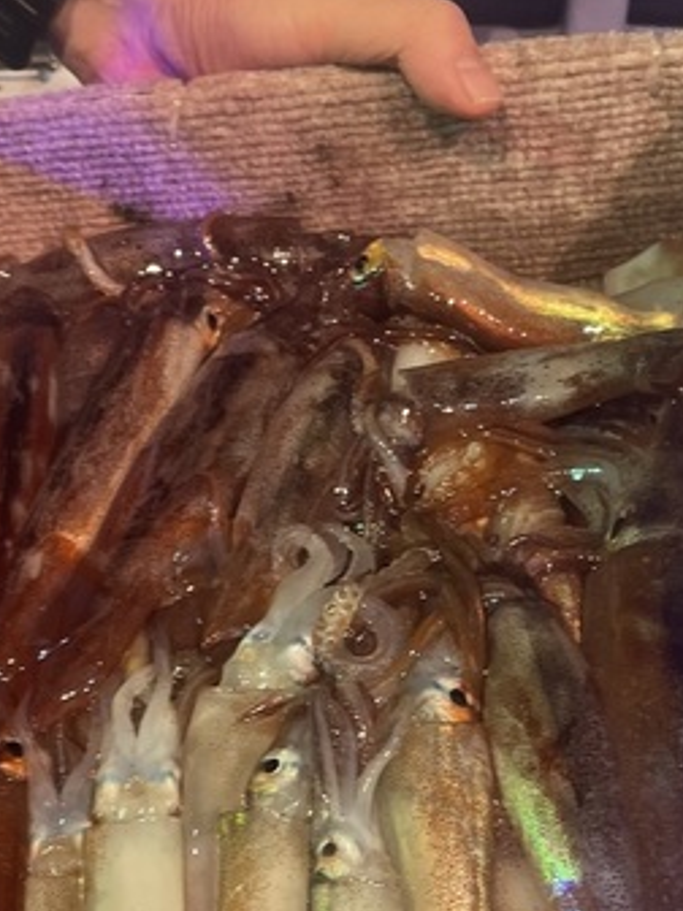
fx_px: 1736
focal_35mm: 66
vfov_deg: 29.1
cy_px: 648
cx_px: 304
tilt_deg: -51.8
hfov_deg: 22.2
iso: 125
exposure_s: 1/109
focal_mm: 4.2
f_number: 1.6
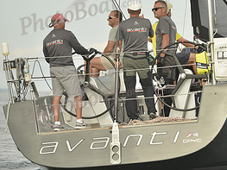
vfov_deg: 3.5
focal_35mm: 424
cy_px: 45
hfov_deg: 4.7
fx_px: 2779
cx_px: 186
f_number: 4.5
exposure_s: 1/1250
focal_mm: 200
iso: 200
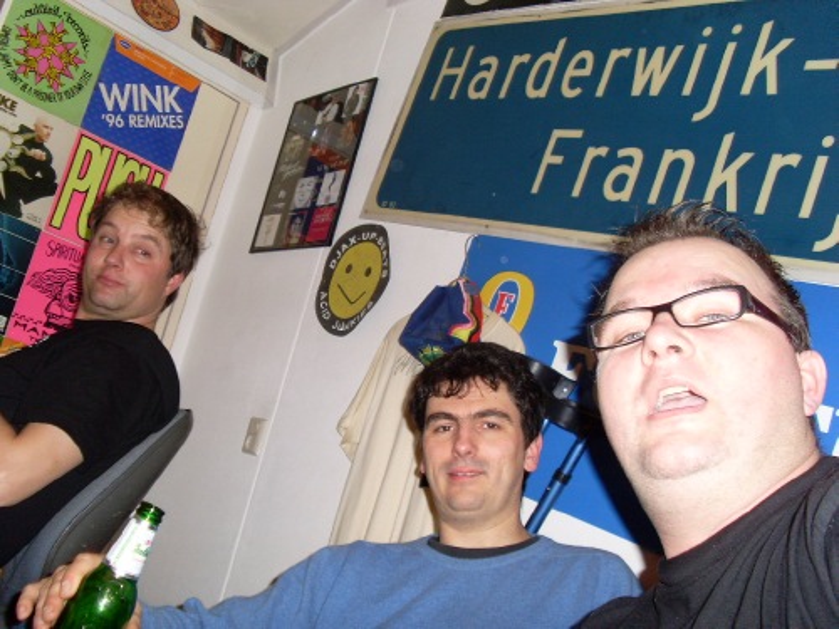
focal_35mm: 38
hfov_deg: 49.0
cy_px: 314
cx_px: 420
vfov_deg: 37.7
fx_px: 921
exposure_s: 1/45
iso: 100
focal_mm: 6.3
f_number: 3
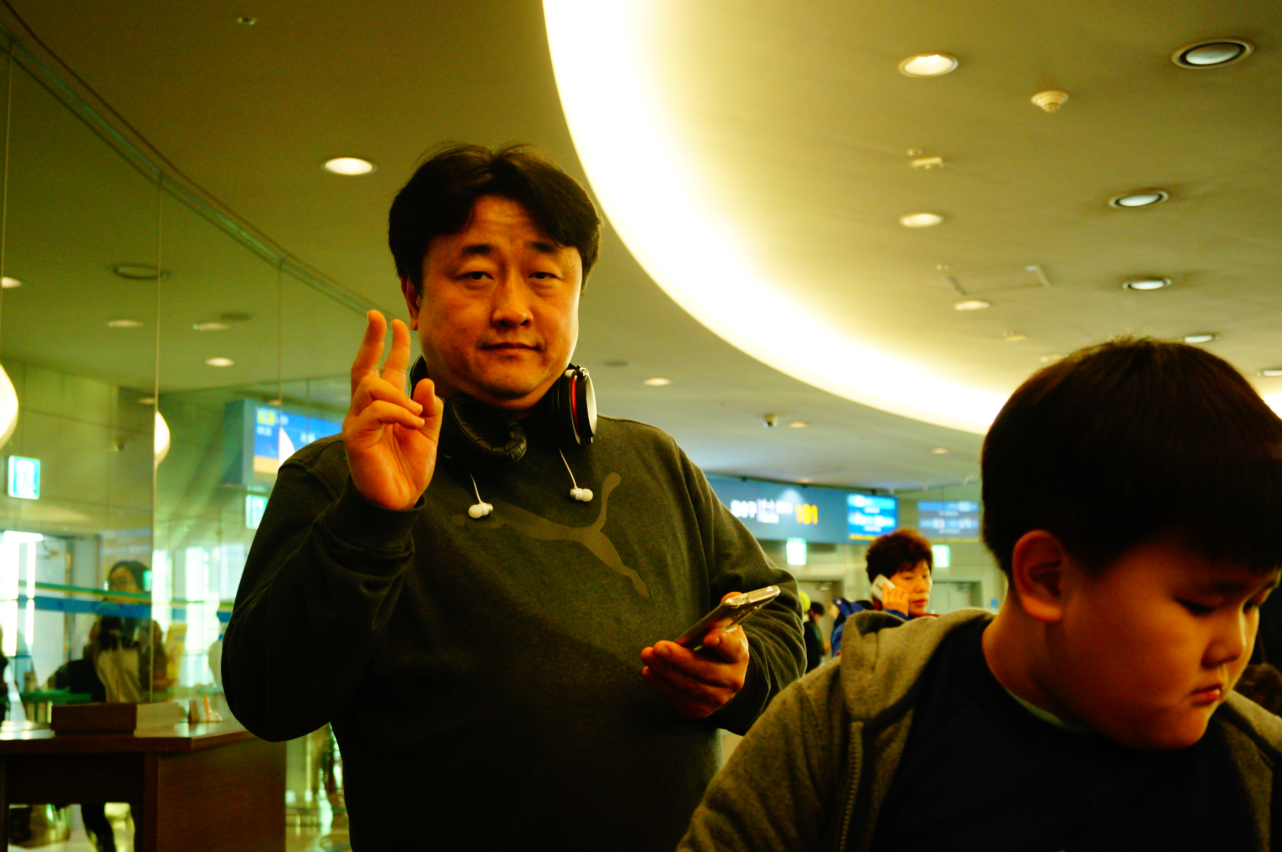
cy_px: 426
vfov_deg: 34.1
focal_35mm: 39
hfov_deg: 49.6
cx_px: 641
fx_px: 1387
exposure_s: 1/60
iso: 1250
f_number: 4.5
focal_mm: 26
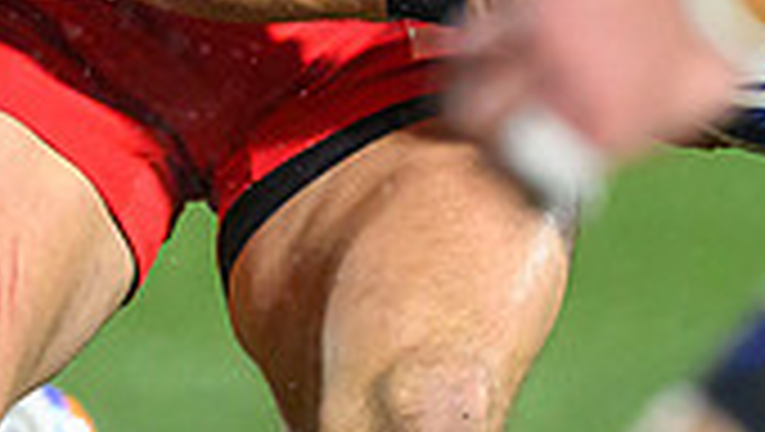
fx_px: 46070
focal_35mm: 2269
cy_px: -183
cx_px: 191
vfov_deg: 0.5
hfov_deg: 1.0
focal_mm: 400
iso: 5000
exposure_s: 1/1600
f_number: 3.2
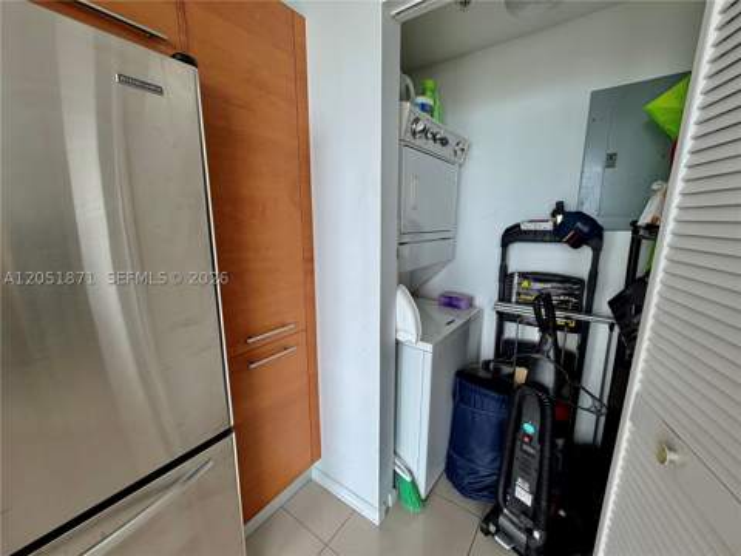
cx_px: 370
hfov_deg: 102.1
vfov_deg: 85.7
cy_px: 278
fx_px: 300
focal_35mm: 14
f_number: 2.2
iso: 80
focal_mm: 2.22
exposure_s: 1/121
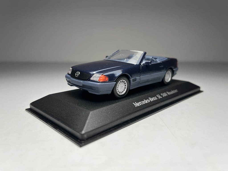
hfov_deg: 67.3
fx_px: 171
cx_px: 114
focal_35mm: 26
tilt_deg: -12.3
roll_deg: +0.6
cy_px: 86
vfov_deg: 53.1
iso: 50
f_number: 1.6
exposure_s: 1/120
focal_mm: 5.1
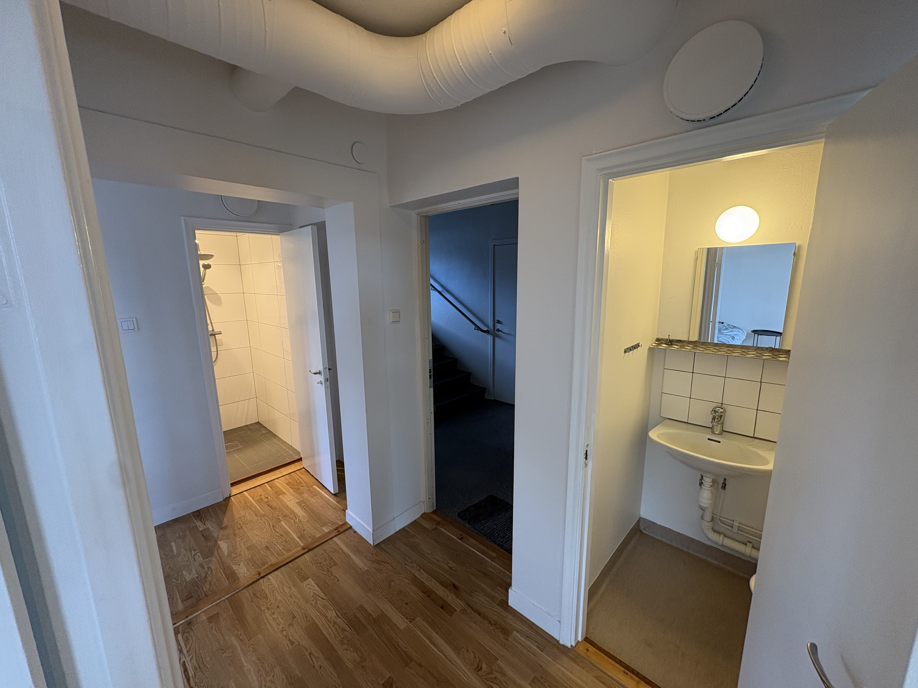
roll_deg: +1.5
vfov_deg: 85.7
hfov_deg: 102.1
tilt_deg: -10.4
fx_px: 371
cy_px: 344
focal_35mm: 14
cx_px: 459
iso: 125
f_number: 2.2
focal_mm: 2.22
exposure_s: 1/50
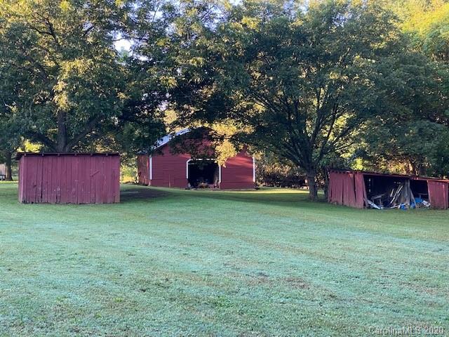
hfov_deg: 36.8
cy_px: 168
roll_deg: +0.8
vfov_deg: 28.0
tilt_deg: -1.3
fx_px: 674
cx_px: 224
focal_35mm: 52
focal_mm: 6
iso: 40
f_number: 2
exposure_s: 1/122
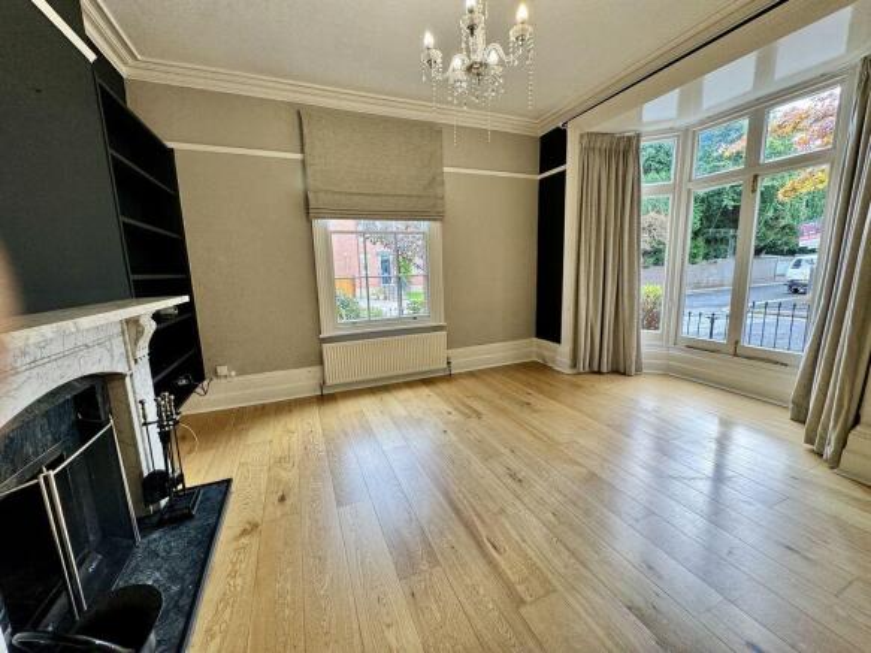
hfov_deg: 102.1
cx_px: 436
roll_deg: +1.9
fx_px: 352
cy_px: 326
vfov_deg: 85.7
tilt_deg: -8.9
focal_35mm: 14
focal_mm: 2.22
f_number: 2.2
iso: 160
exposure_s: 1/100
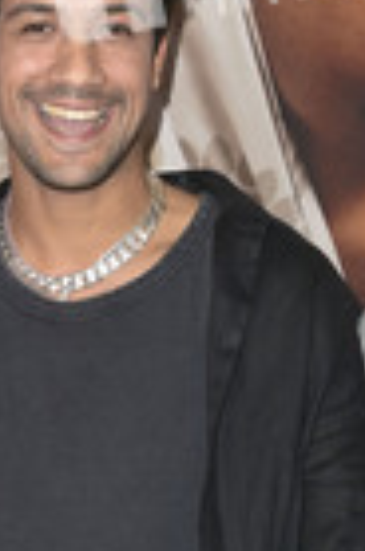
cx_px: -115
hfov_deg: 11.0
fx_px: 1849
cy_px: 543
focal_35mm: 121
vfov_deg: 16.6
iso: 500
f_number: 5
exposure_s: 1/200
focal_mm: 42
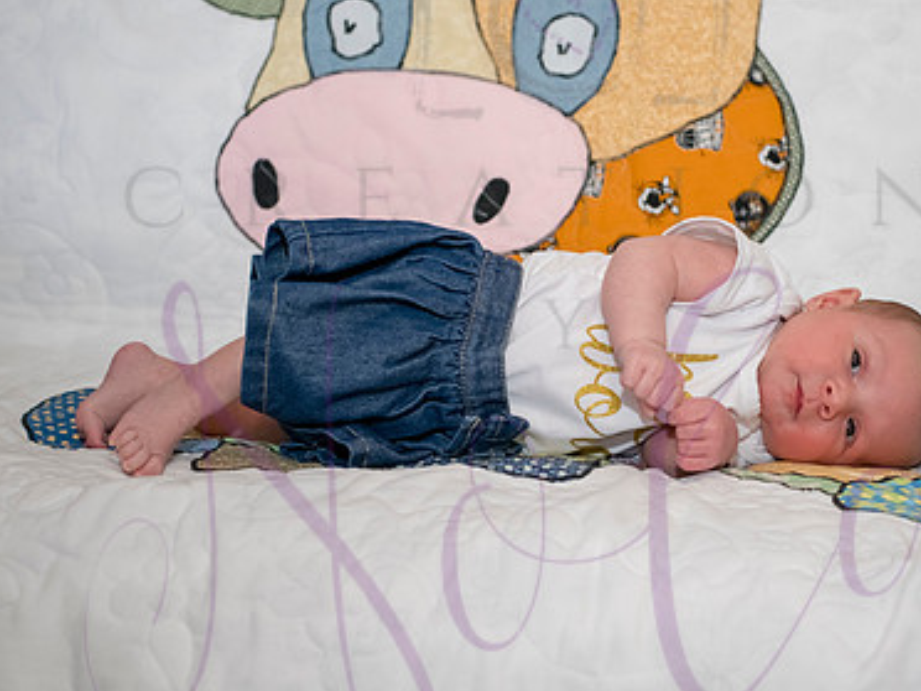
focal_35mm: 75
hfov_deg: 25.9
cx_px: 579
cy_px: 318
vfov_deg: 19.6
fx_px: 1995
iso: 800
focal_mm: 50
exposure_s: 1/160
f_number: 4
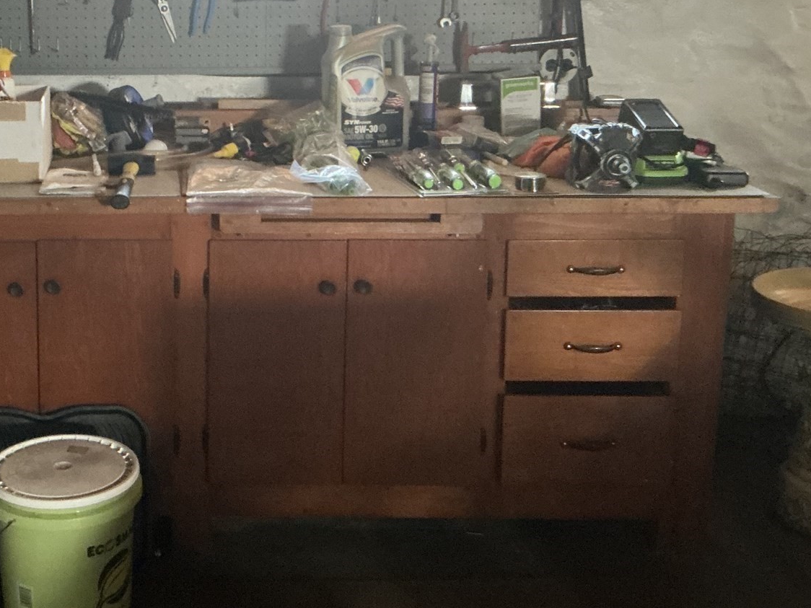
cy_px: 158
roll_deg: +0.6
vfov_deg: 28.2
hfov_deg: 36.2
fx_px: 1195
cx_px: 157
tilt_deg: -11.0
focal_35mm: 51
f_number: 1.8
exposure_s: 1/30
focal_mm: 3
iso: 400
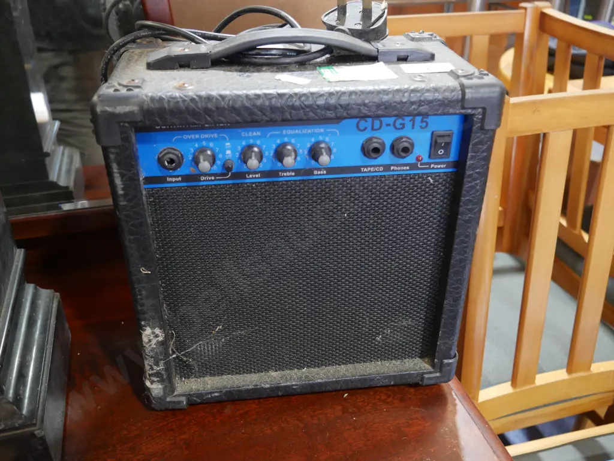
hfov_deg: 56.8
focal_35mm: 32
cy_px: 230
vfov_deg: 44.2
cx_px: 307
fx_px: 568
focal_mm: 16
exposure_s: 1/60
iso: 1000
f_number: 3.6
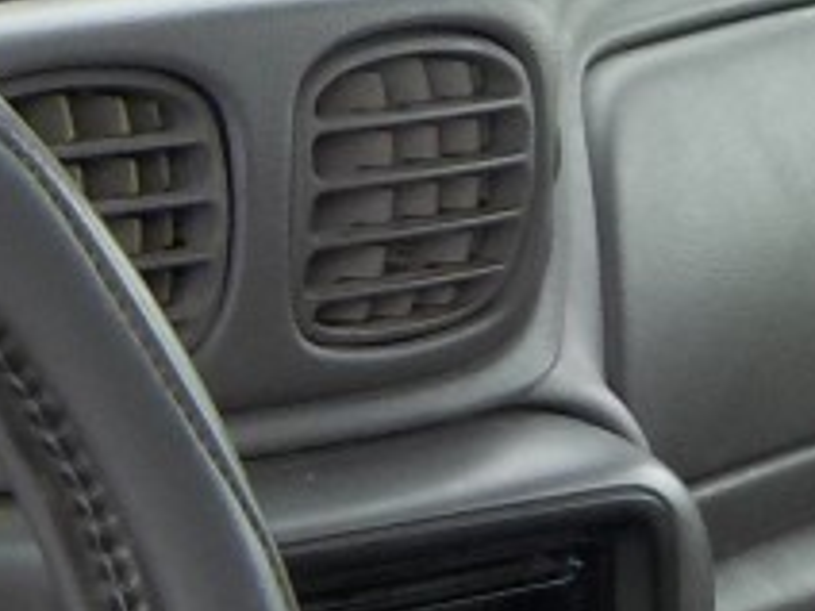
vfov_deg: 8.2
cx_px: -1034
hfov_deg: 9.8
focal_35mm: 181
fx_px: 4261
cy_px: 588
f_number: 3.3
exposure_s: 1/125
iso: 125
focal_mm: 4.1
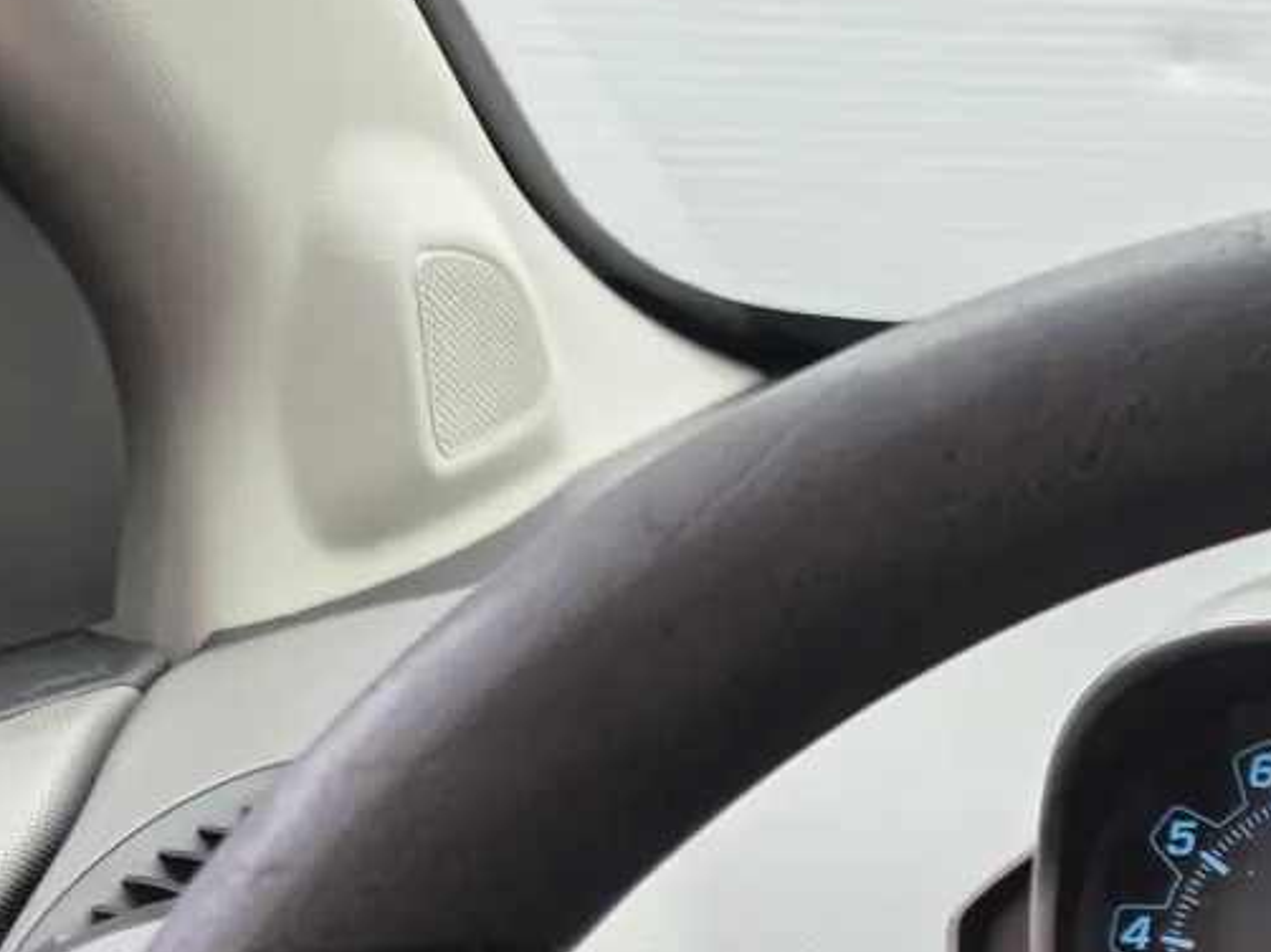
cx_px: 1732
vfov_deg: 20.8
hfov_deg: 24.8
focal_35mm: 66
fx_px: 2422
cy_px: 1124
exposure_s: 1/180
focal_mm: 6.3
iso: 80
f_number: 1.7
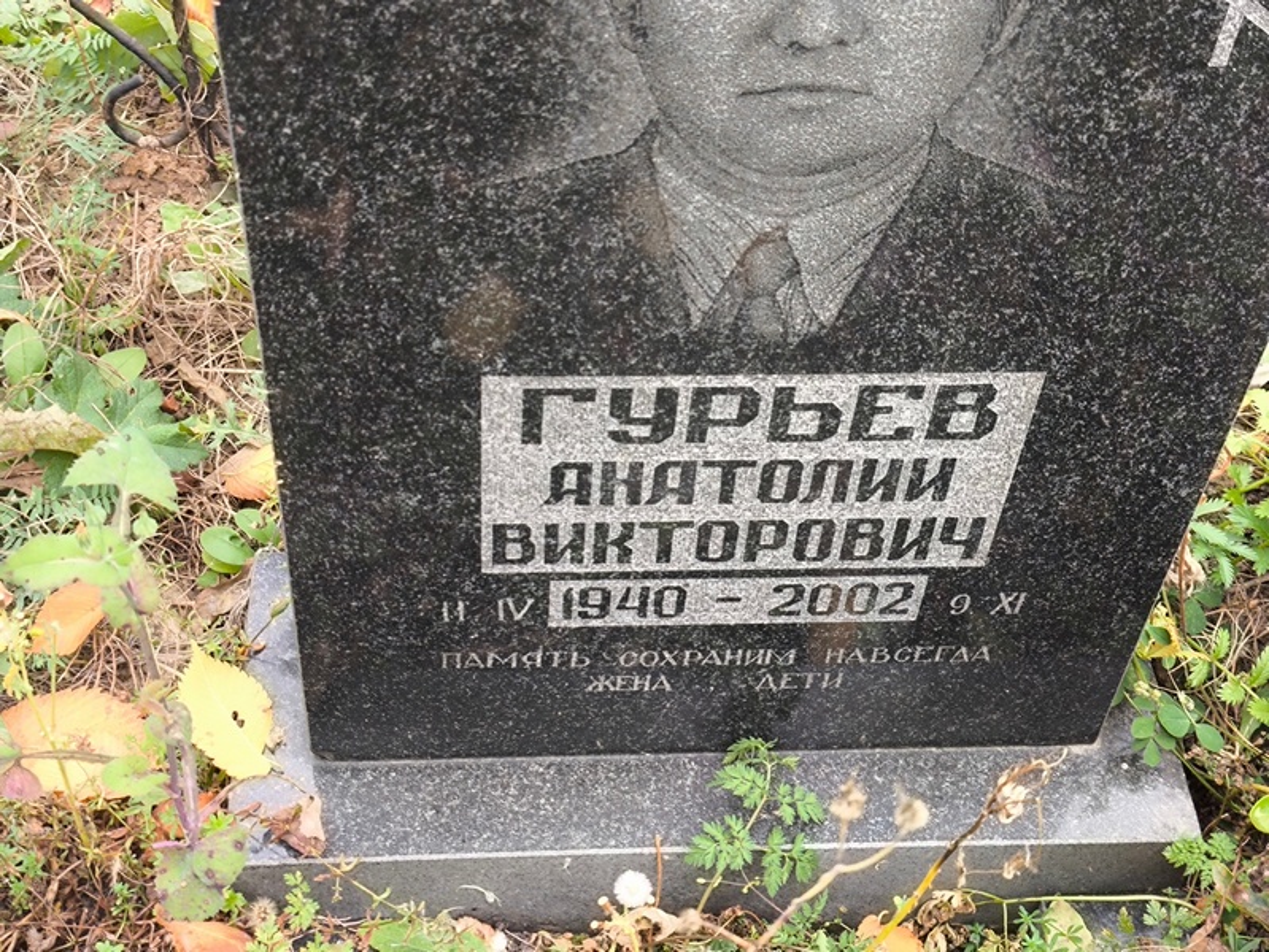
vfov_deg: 29.1
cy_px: 476
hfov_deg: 38.2
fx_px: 1834
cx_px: 634
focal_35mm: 50
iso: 80
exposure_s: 1/60
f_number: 1.7
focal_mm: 4.71
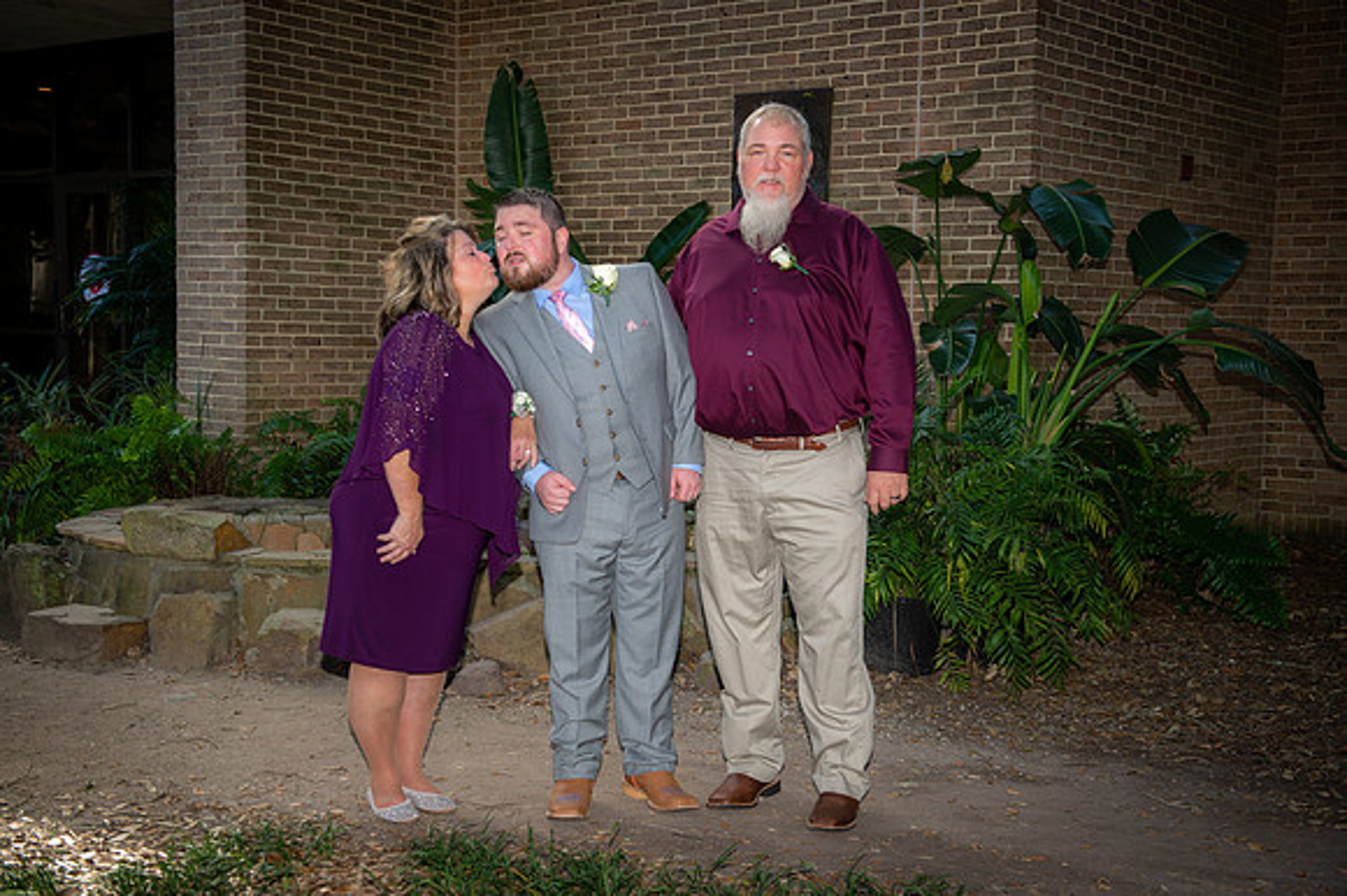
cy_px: 448
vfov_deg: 28.0
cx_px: 674
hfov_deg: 41.1
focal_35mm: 48
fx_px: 1795
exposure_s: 1/60
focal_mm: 48
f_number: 4.5
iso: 64
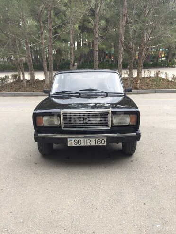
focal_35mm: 29
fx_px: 197
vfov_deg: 61.7
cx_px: 88
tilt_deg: -18.9
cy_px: 117
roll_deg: +1.0
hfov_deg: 48.2
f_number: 2.2
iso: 32
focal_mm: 4.15
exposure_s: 1/153
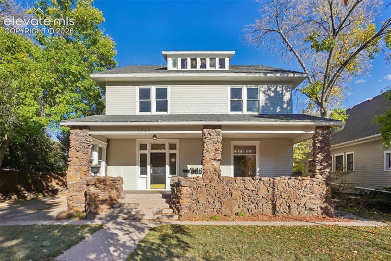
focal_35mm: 18
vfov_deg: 67.4
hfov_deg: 90.0
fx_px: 195
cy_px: 130
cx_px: 196
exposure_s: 1/320
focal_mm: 12
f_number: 8
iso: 100
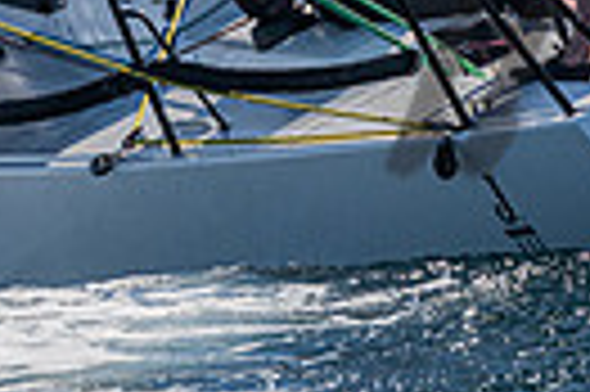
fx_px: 32868
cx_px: 204
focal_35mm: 2008
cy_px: -341
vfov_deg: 0.7
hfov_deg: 1.0
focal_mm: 400
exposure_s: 1/3200
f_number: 5.6
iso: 400
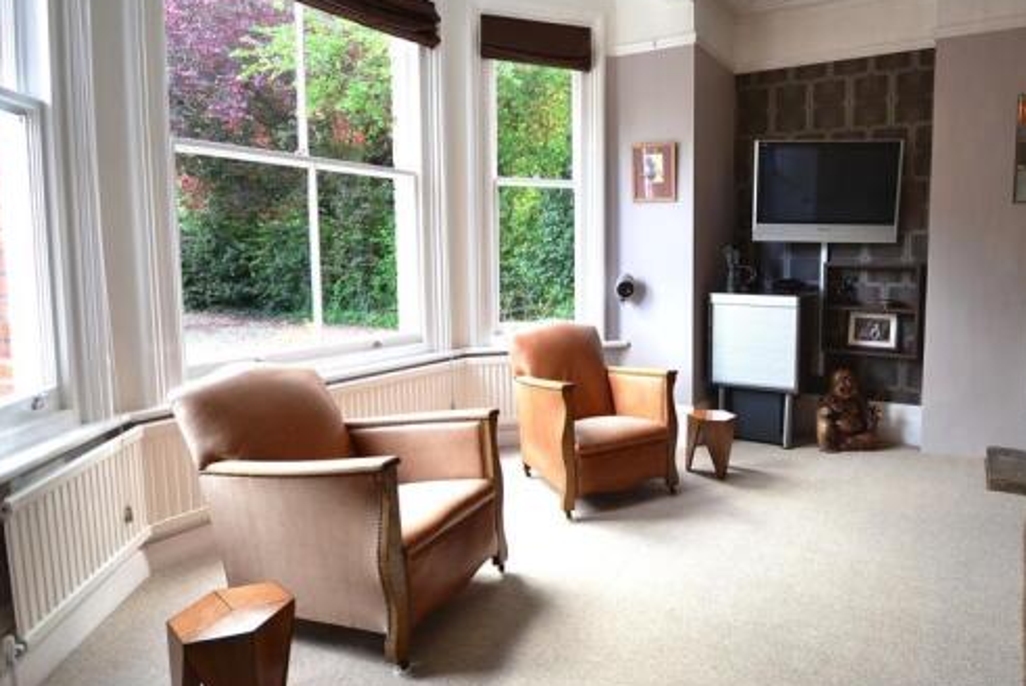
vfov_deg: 61.8
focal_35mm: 20
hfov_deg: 81.7
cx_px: 666
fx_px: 570
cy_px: 298
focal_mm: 10
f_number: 4
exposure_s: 1/6
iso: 100
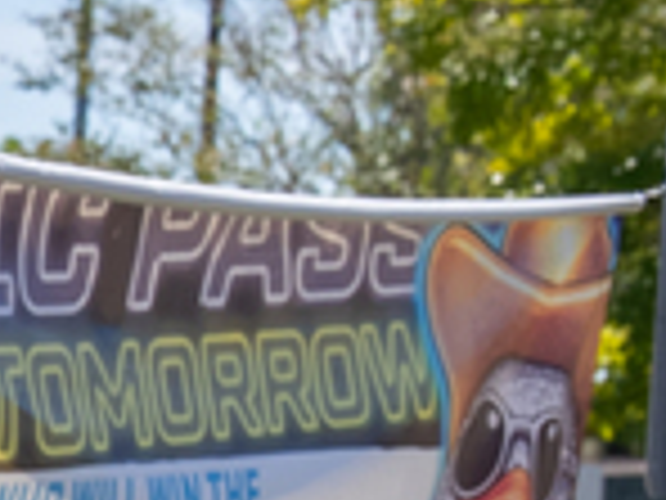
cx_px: -1584
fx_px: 6157
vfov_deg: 4.5
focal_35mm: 320
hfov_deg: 5.6
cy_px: 1450
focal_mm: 48
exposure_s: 1/320
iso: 200
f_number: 9
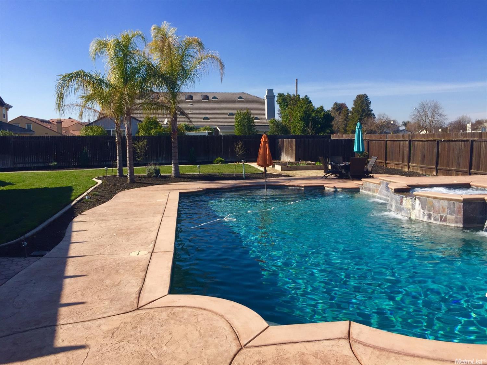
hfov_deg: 61.7
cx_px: 244
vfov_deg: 48.2
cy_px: 182
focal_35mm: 29
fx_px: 408
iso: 32
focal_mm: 4.15
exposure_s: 1/1522
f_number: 2.2
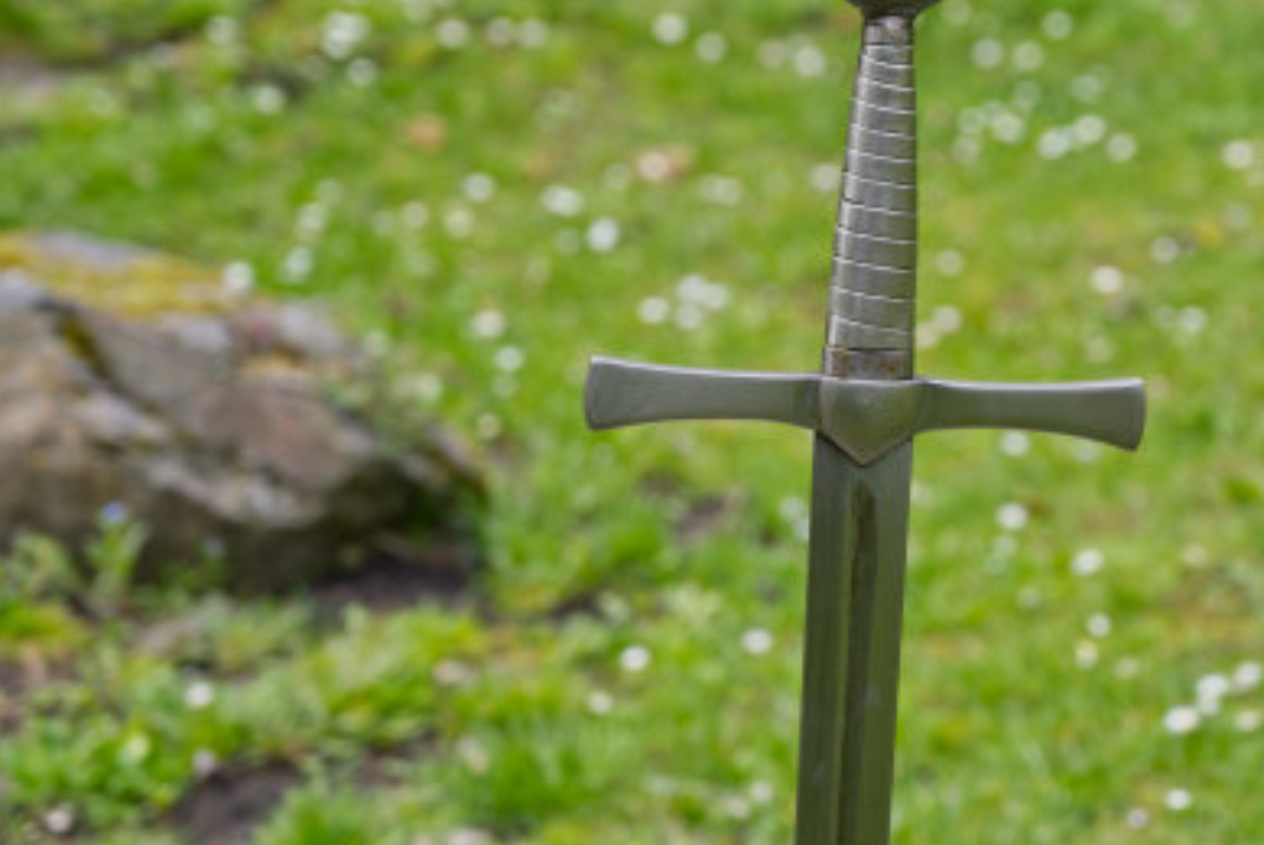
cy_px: 276
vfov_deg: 12.5
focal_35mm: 110
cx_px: 871
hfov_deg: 18.5
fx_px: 3865
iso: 80
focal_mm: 70
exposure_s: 1/320
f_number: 4.5
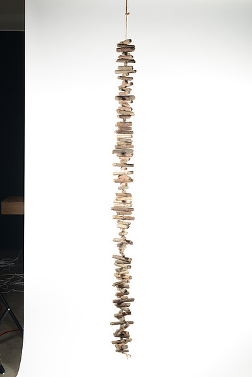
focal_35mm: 50
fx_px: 525
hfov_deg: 27.0
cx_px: 126
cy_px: 188
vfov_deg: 39.6
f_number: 7.1
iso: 200
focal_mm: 50
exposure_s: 1/200
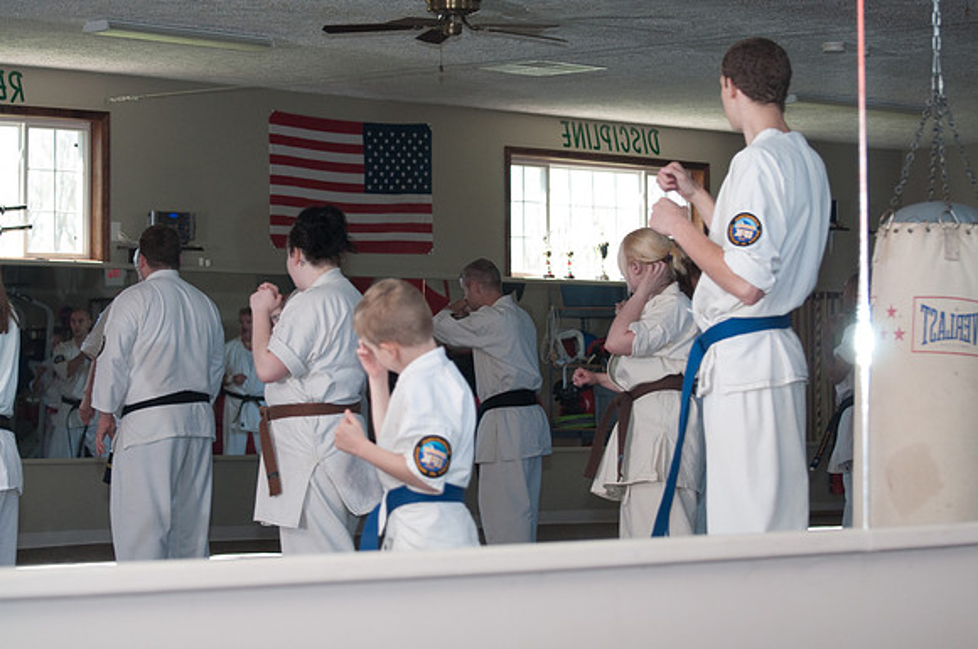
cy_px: 324
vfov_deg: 13.0
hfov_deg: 19.5
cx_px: 489
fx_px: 2848
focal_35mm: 105
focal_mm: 70
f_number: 4.5
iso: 800
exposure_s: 1/200
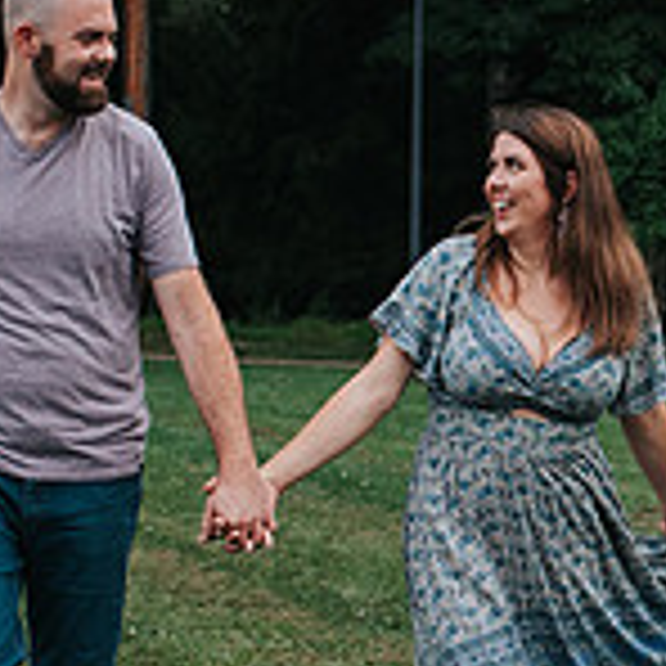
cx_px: 683
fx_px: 2982
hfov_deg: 12.6
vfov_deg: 12.7
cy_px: 427
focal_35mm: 137
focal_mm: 35
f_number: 2.8
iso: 1000
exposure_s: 1/1250
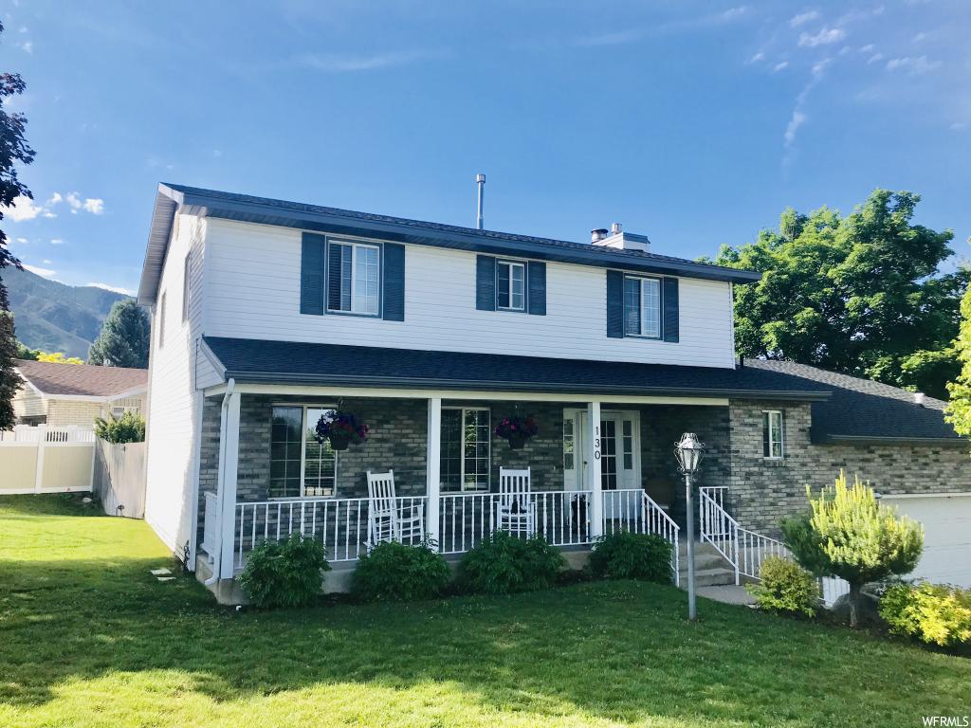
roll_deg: -2.0
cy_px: 364
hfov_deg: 63.4
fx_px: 785
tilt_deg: +6.6
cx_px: 486
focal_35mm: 28
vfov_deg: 49.7
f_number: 1.8
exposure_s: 1/1330
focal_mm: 3.99
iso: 20
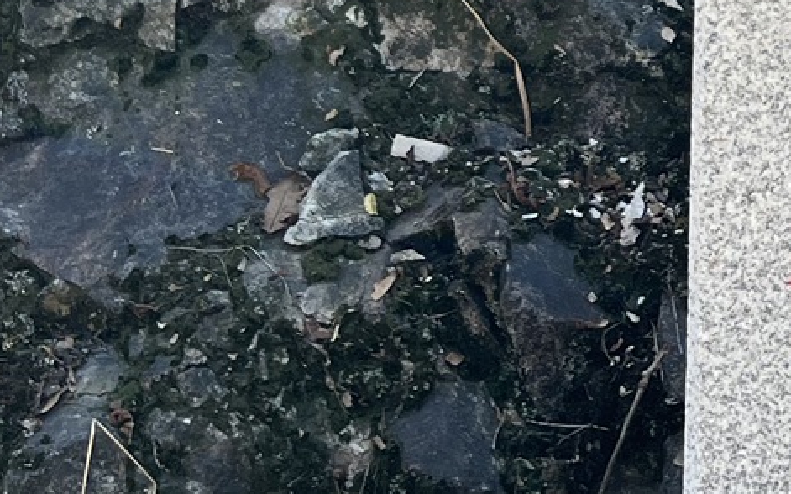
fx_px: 2521
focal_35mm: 117
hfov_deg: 16.6
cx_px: 1098
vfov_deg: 10.2
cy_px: -539
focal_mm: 5.1
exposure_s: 1/821
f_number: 1.6
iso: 50
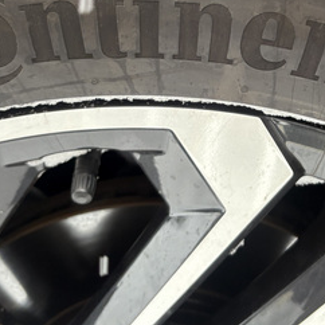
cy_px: 70
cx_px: 215
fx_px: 605
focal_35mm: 57
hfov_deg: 29.8
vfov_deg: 29.4
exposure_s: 1/67
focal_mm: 5.96
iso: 125
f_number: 1.6
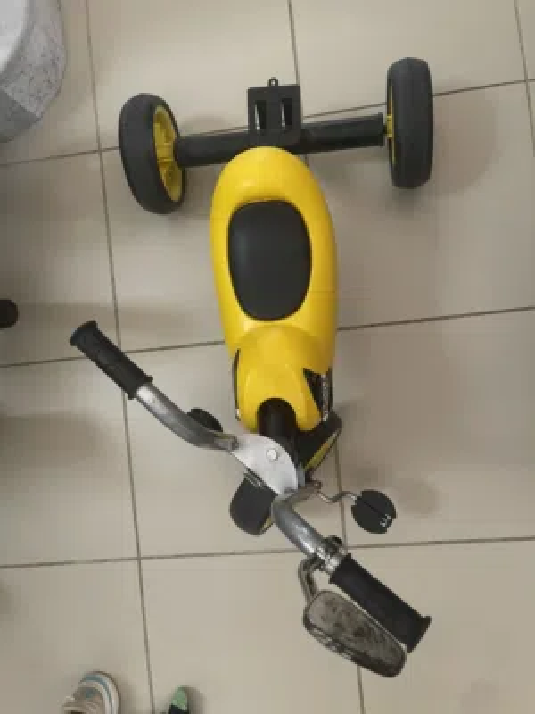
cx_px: 268
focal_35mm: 25
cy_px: 357
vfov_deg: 69.4
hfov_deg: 54.9
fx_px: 515
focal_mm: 5.1
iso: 640
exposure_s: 1/33
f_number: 1.6
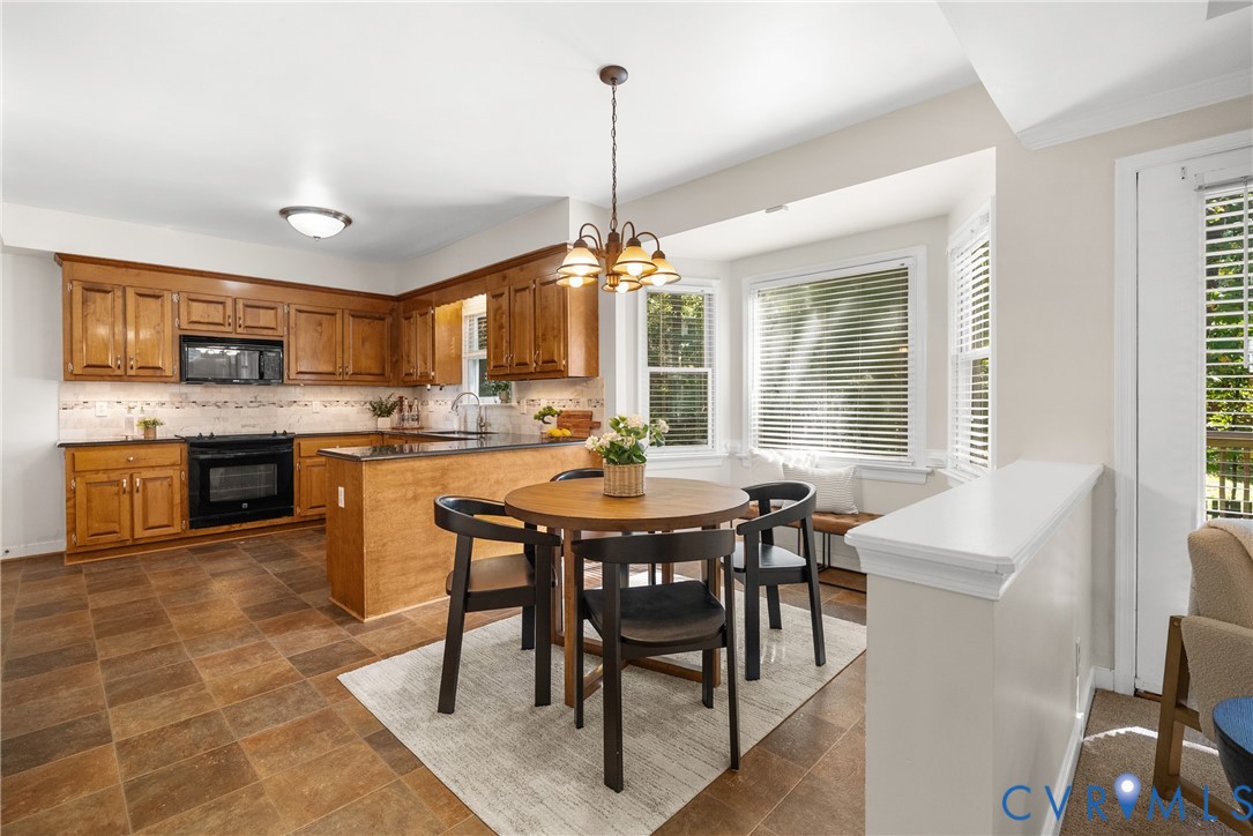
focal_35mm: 16
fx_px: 574
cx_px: 626
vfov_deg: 72.1
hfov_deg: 95.0
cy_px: 418
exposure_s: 1/25
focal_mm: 16.5
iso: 1250
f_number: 4
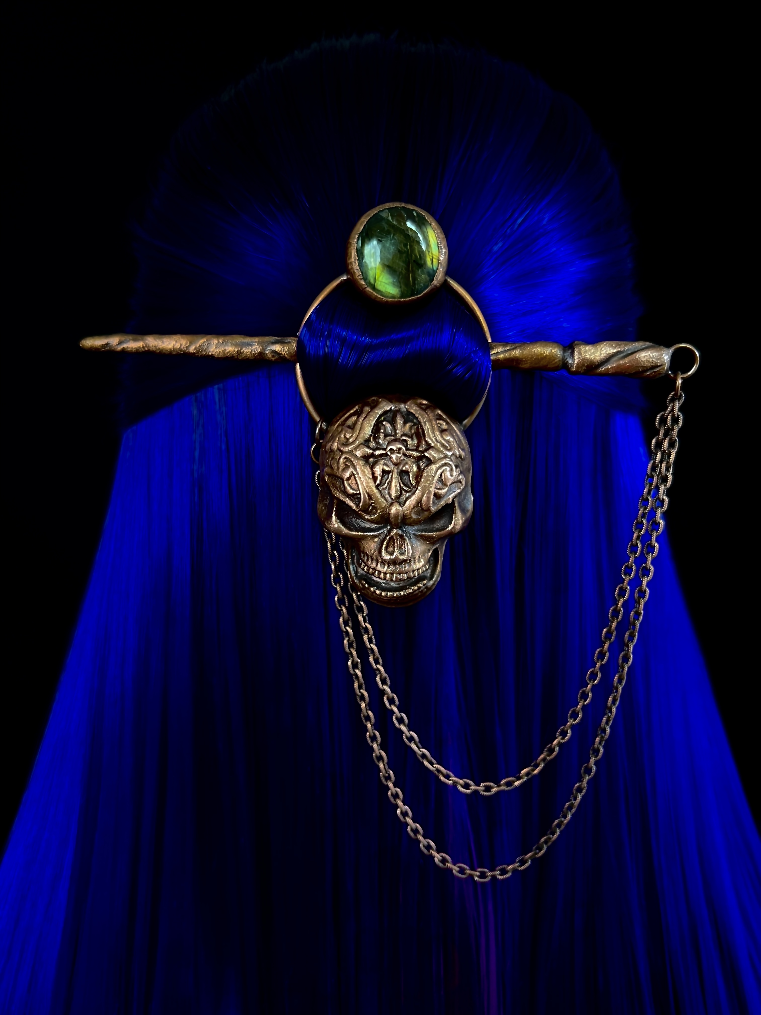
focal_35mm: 26
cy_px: 508
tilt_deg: -10.8
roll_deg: +0.4
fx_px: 762
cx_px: 380
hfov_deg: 53.1
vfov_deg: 67.3
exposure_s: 1/50
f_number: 1.5
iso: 125
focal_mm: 5.7
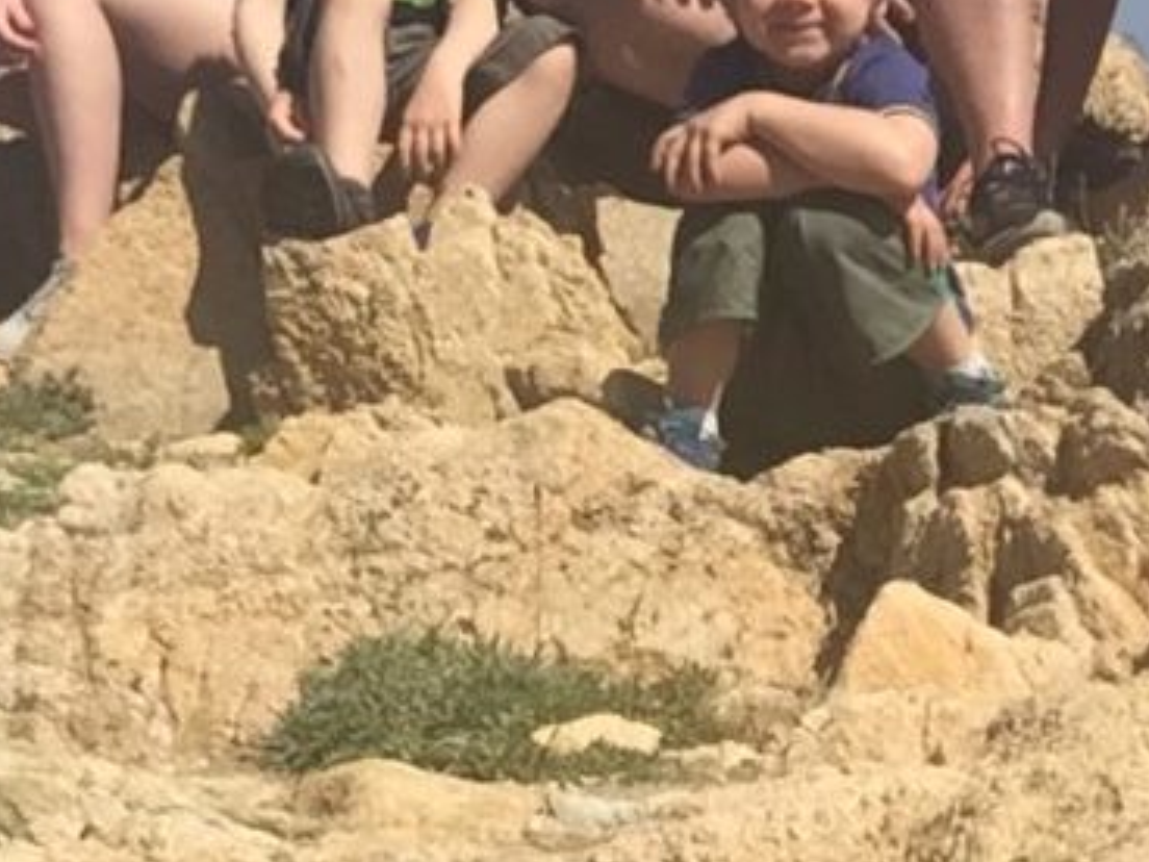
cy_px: 134
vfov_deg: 16.1
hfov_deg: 21.5
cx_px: 397
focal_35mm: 91
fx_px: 3021
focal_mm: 2.65
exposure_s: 1/3484
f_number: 2.2
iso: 32
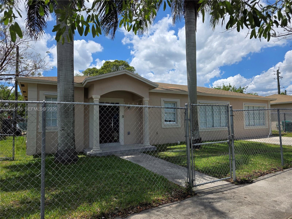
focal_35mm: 23
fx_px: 194
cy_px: 110
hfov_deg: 73.9
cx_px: 146
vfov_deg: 58.9
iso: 80
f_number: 1.7
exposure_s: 1/6809
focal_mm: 6.3
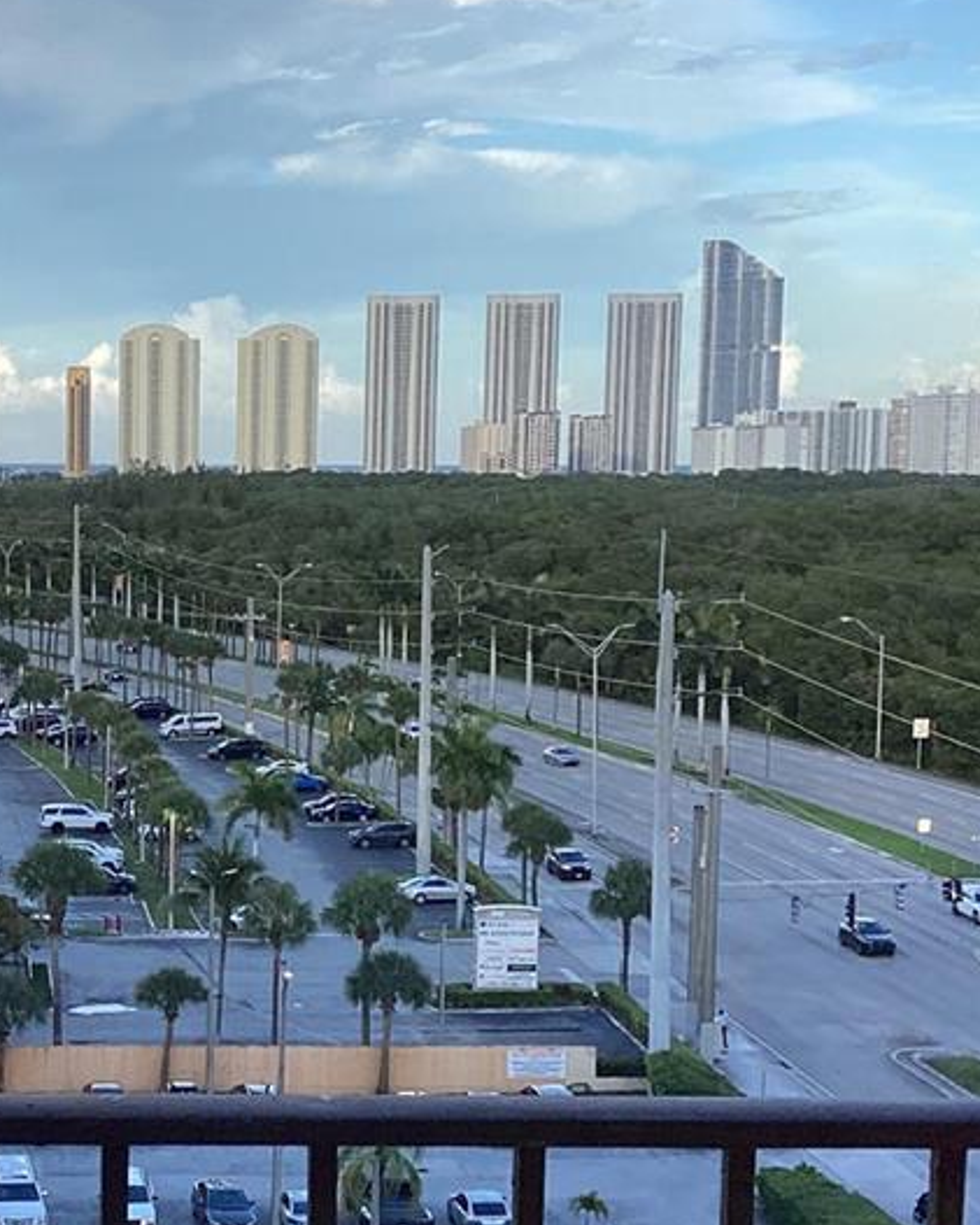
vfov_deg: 27.5
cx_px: -12
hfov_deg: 21.4
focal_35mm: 69
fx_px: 2501
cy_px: 731
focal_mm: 3.3
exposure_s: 1/494
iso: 25
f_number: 2.4
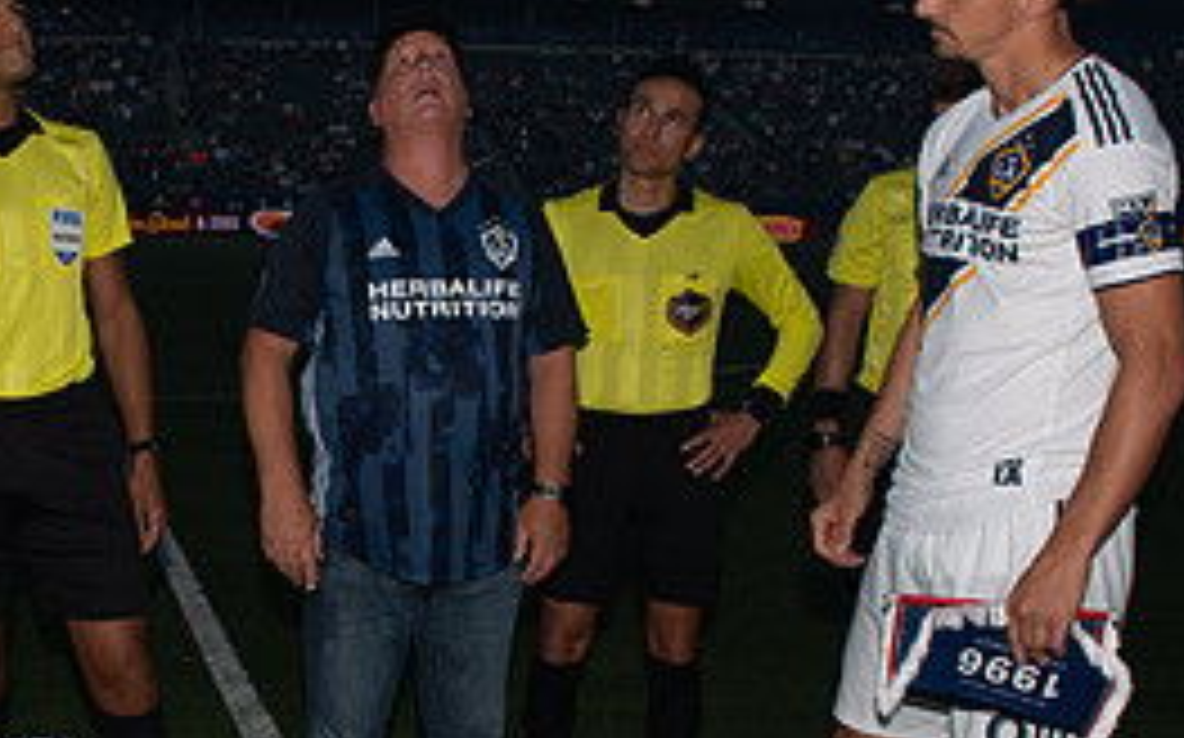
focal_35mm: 54
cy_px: 434
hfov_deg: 36.2
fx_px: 1741
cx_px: 221
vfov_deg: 23.9
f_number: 7.1
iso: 800
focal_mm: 24
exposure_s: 1/640
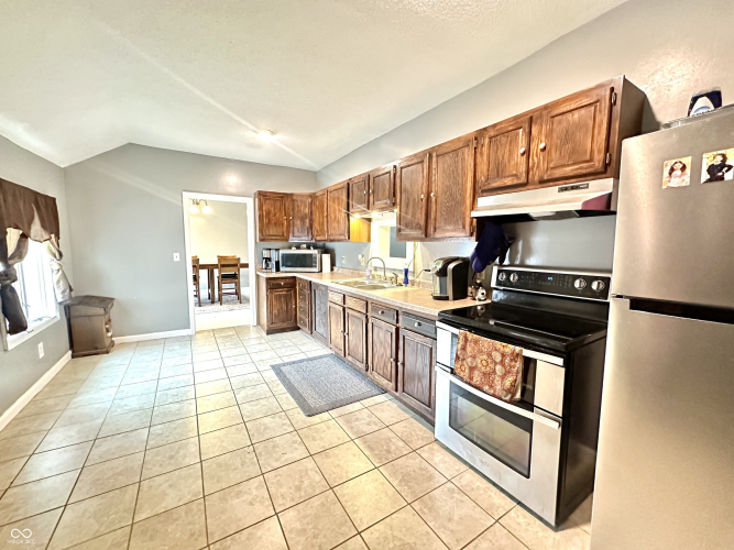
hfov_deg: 102.1
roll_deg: -1.5
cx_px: 367
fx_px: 297
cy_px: 275
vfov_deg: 85.7
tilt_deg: -5.3
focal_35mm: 14
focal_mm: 2.22
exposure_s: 1/30
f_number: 2.2
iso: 1250
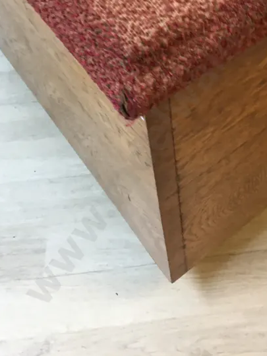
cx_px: 237
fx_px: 566
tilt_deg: -46.4
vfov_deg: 33.0
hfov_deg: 25.8
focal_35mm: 55
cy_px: 32
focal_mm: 4.15
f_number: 2.2
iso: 80
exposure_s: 1/17
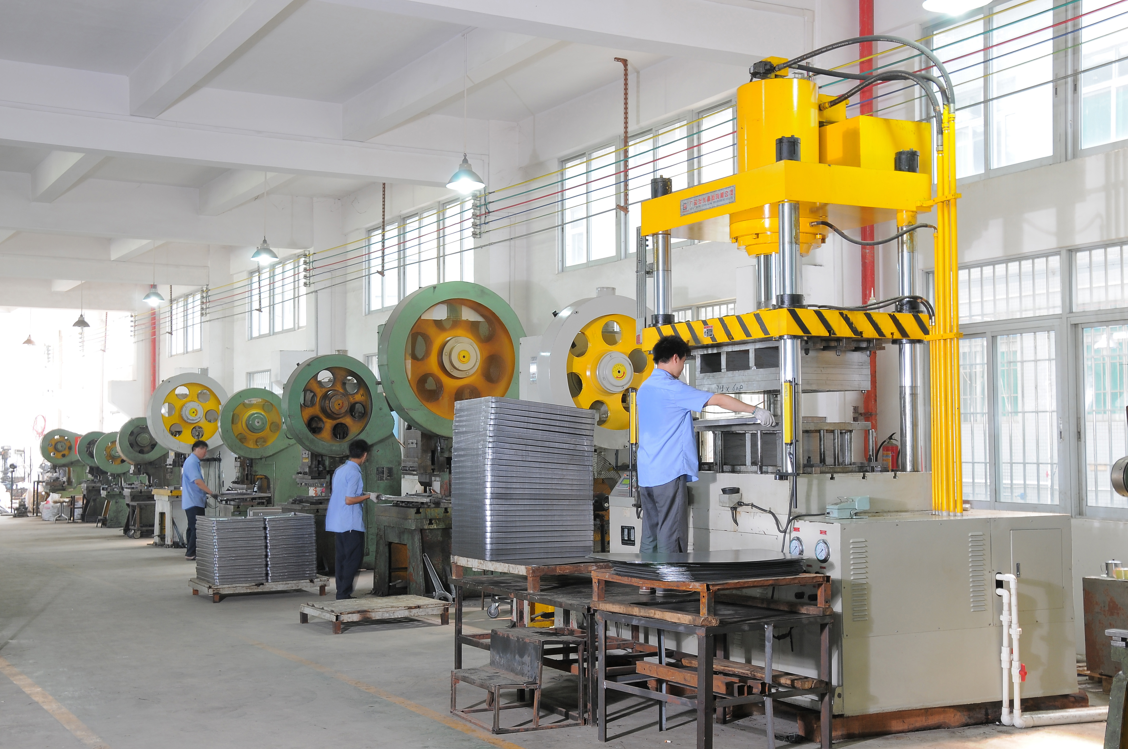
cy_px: 374
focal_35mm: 45
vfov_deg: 29.8
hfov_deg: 43.7
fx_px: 1408
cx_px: 564
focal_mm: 30
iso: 200
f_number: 11
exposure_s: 1
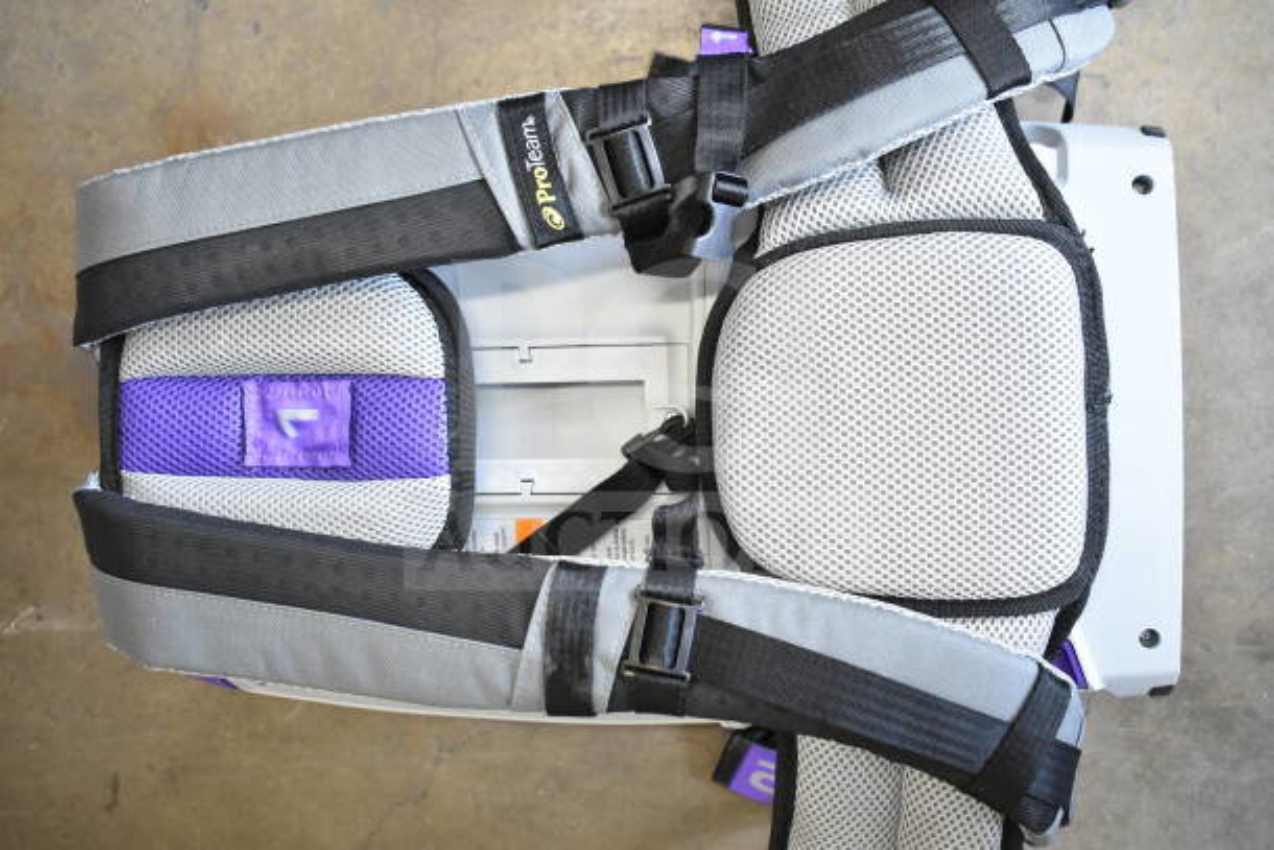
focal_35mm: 40
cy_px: 425
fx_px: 1433
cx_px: 637
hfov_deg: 47.9
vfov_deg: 33.0
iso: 1600
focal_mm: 27
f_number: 4
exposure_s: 1/50
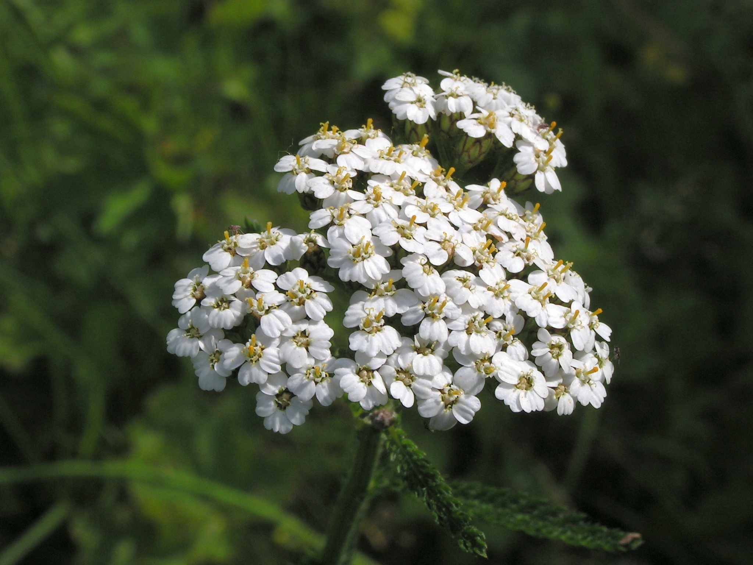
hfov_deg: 23.6
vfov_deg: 17.8
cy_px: 282
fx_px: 1805
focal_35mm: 83
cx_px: 376
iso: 100
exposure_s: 1/400
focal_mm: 13.9
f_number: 8
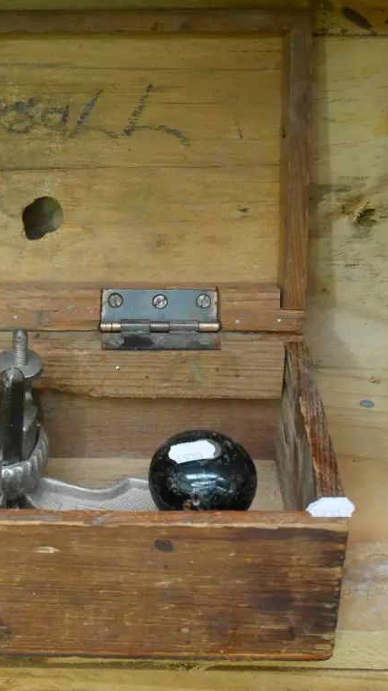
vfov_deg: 25.0
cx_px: -10
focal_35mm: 85
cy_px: 343
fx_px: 1556
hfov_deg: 14.0
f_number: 5.5
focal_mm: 29
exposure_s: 1/15
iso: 3200
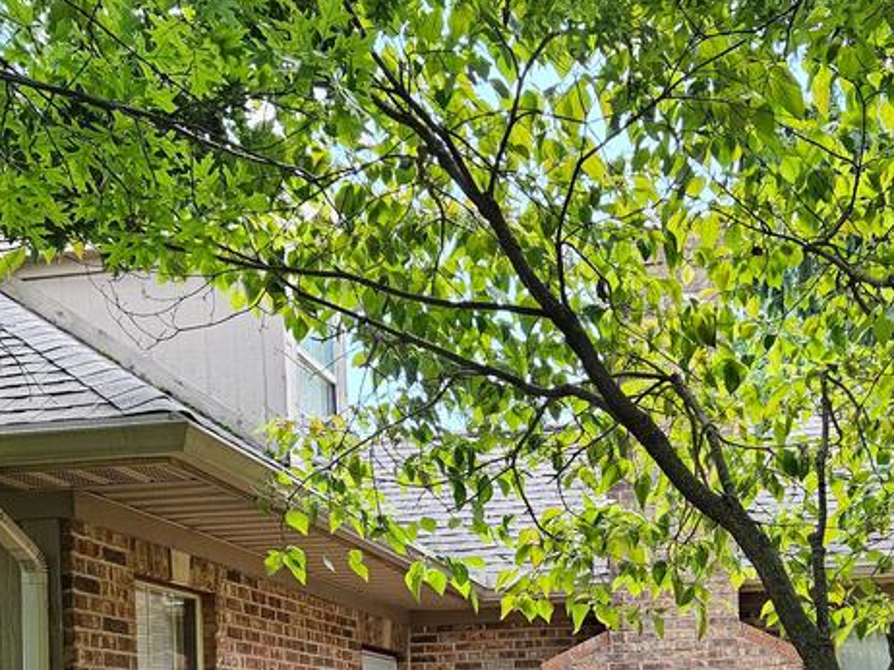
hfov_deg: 37.4
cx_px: 540
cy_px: 701
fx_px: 1316
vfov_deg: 26.7
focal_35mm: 51
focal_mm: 5.4
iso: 40
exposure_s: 1/120
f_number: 1.8
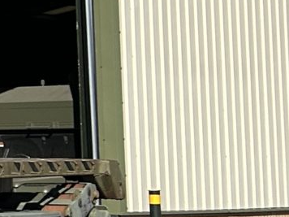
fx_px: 1561
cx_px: -729
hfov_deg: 8.1
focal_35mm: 187
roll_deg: -0.6
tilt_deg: +5.5
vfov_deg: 7.9
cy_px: 41
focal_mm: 5.7
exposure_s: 1/4630
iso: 50
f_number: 1.5
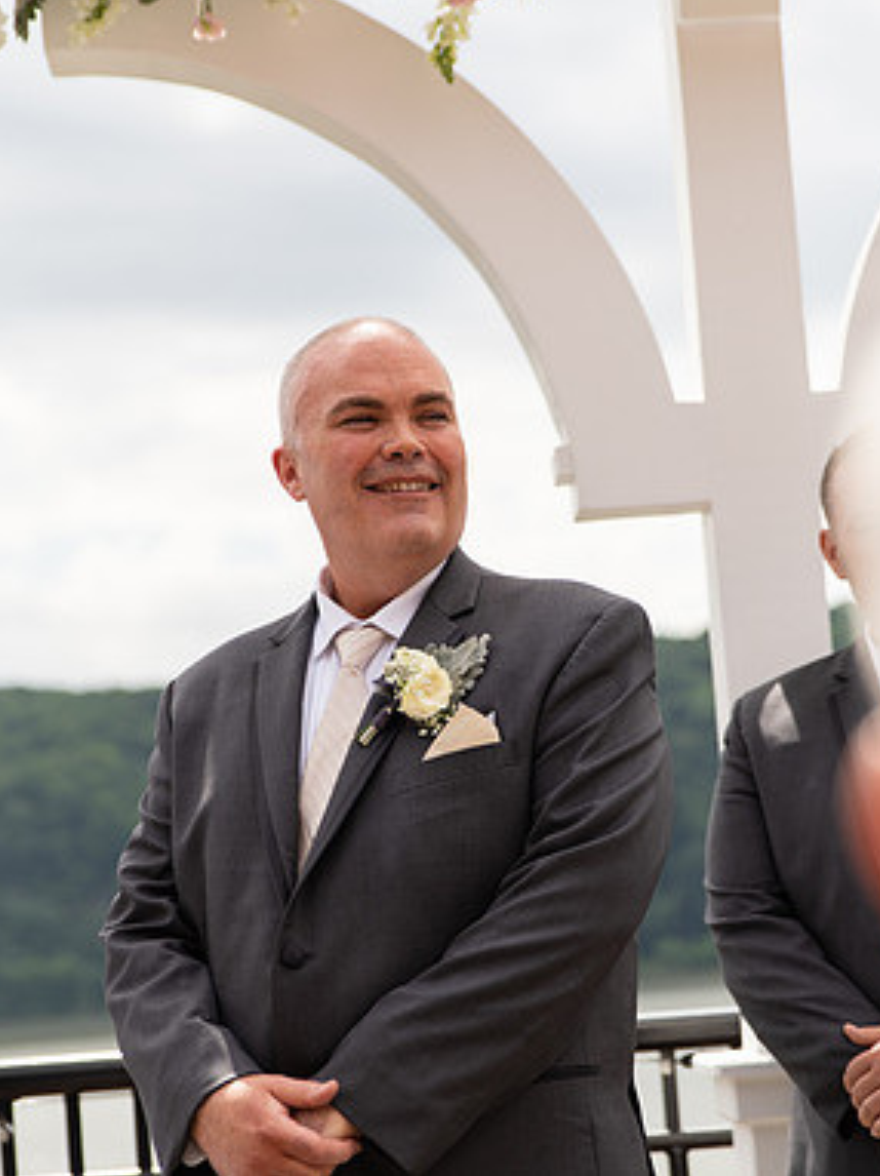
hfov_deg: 16.0
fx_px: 3122
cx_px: 511
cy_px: 583
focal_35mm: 92
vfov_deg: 21.3
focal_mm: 63
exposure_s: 1/2500
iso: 125
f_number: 2.8
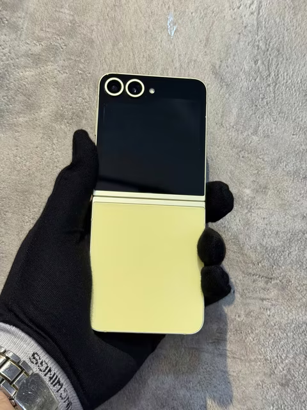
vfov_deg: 39.7
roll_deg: -14.7
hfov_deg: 30.3
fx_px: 568
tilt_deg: +5.2
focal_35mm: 48
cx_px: 154
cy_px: 205
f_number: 1.78
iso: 50
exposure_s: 1/50
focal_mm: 6.76
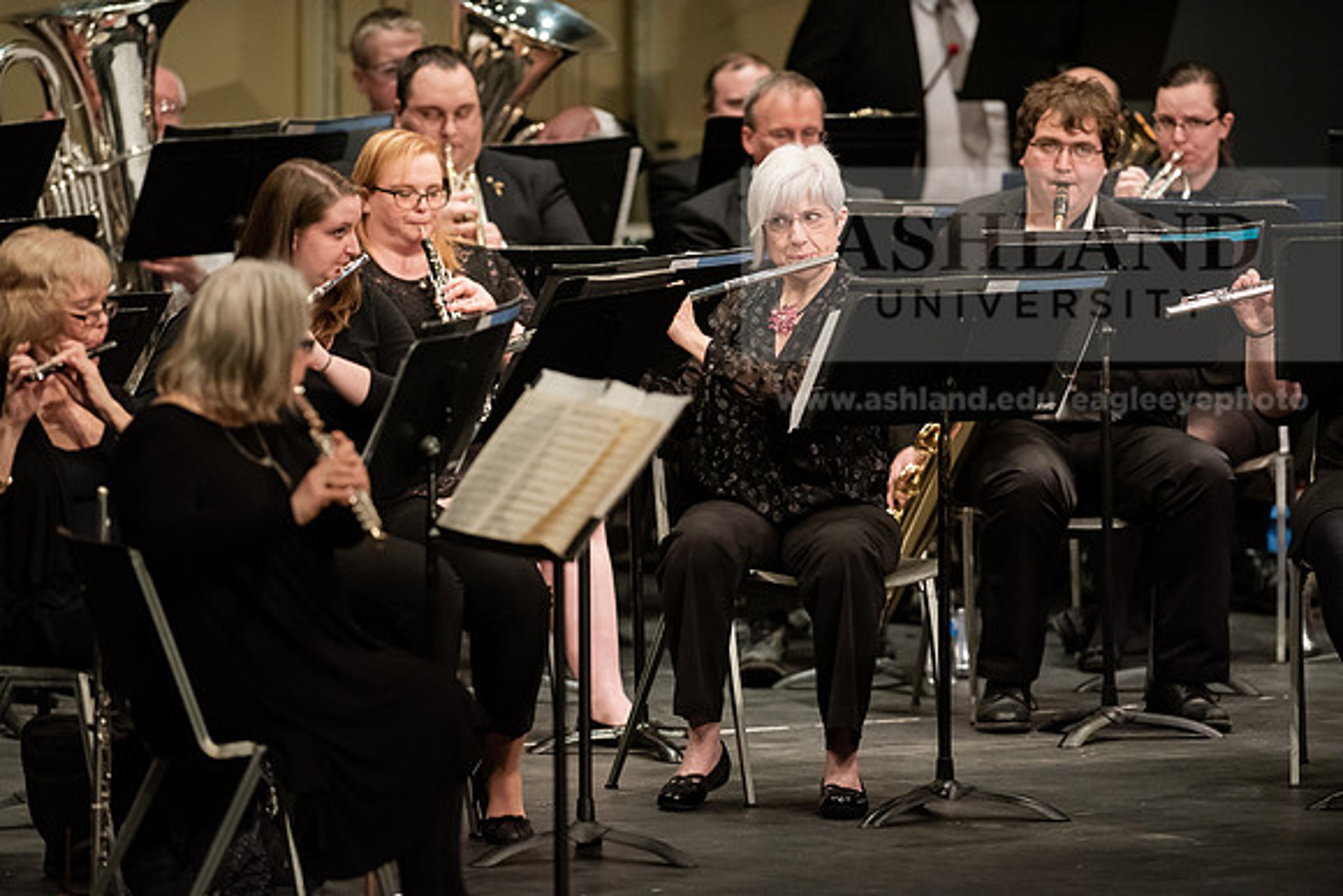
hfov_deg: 6.9
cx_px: 672
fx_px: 11194
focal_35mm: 300
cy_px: 448
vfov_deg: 4.6
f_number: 3.5
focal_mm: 300
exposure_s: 1/320
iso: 4000
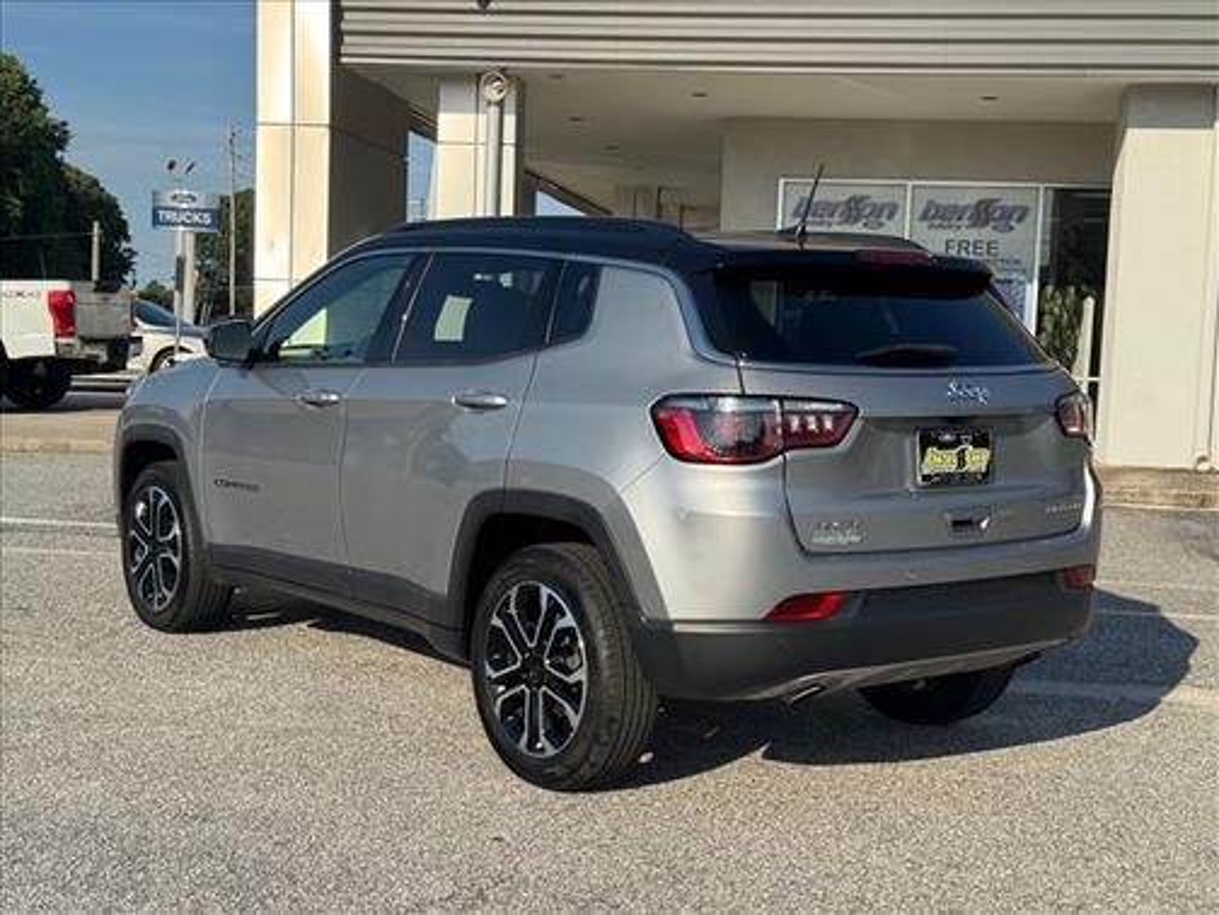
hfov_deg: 39.7
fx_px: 1690
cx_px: 610
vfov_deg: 30.3
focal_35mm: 48
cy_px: 458
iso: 64
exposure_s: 1/3817
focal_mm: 6.76
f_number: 1.78
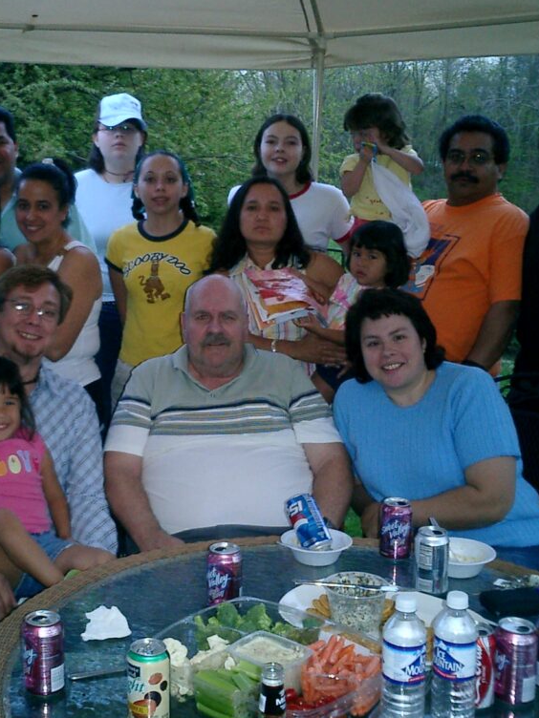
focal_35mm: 49
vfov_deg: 38.9
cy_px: 359
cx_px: 179
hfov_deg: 29.5
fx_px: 1017
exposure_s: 1/30
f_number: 3.2
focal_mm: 7.5
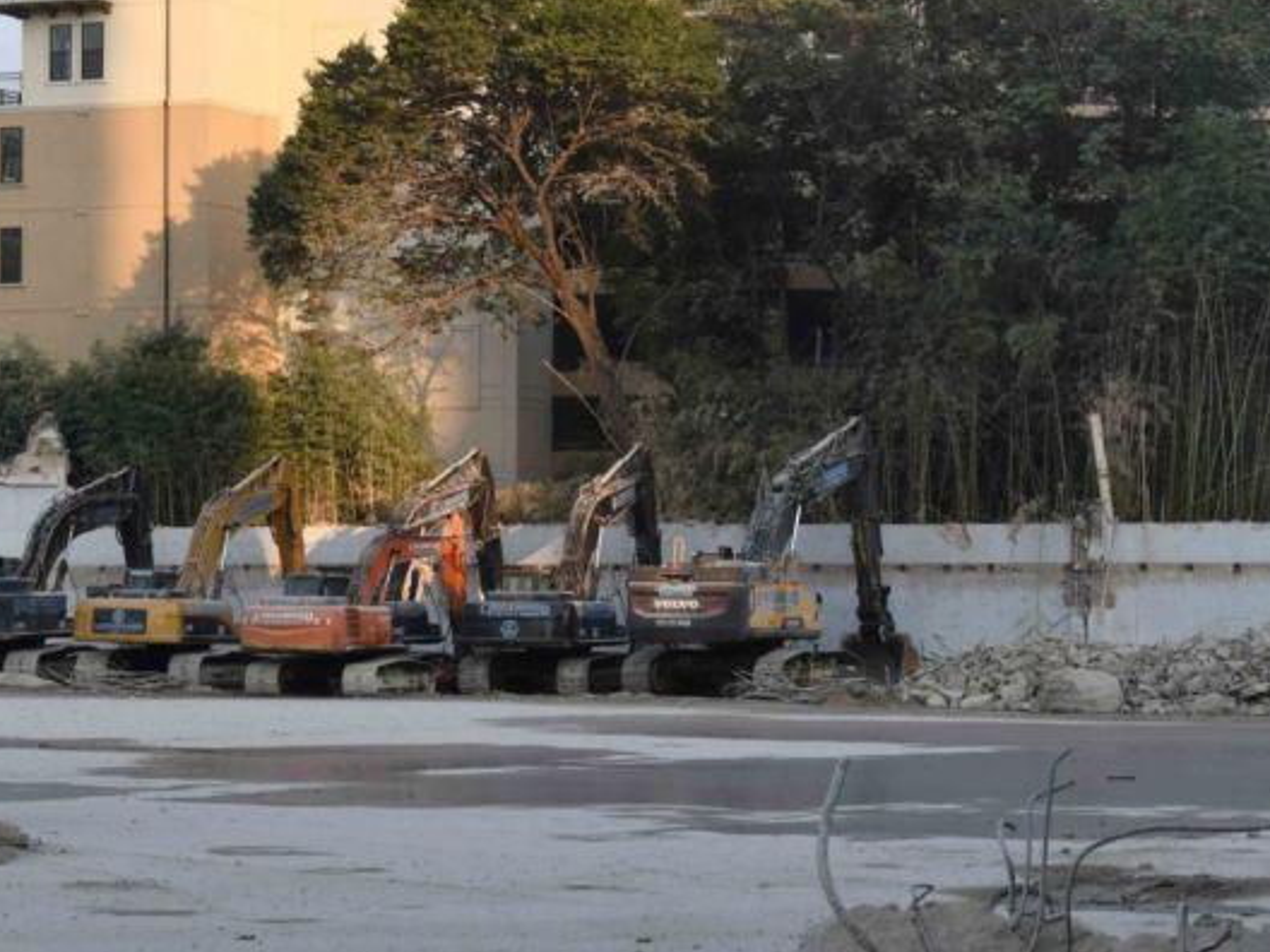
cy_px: 514
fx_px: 4109
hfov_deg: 17.5
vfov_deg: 13.2
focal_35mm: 112
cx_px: 479
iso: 200
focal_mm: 55
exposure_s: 1/250
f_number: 7.1
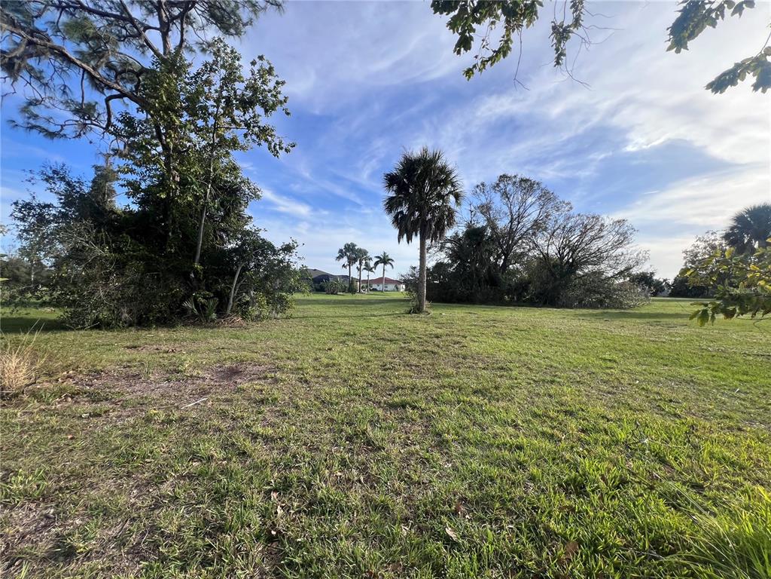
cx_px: 386
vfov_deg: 89.9
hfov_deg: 106.2
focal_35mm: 13
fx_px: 290
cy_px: 290
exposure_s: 1/1143
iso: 32
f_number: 1.8
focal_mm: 1.57
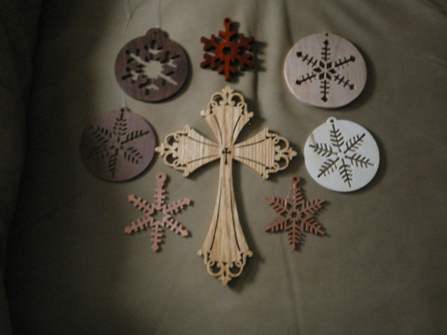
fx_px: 956
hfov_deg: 26.3
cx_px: 224
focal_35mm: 74
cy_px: 168
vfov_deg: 19.9
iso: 400
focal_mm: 12.3
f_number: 4.6
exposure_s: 1/4
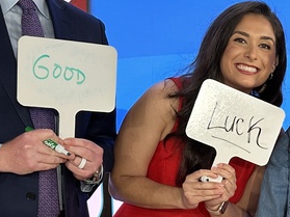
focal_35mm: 88
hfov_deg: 21.8
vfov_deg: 16.3
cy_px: 240
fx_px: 737
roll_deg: -1.4
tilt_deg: -11.3
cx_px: 255
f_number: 1.78
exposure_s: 1/60
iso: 125
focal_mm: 6.86
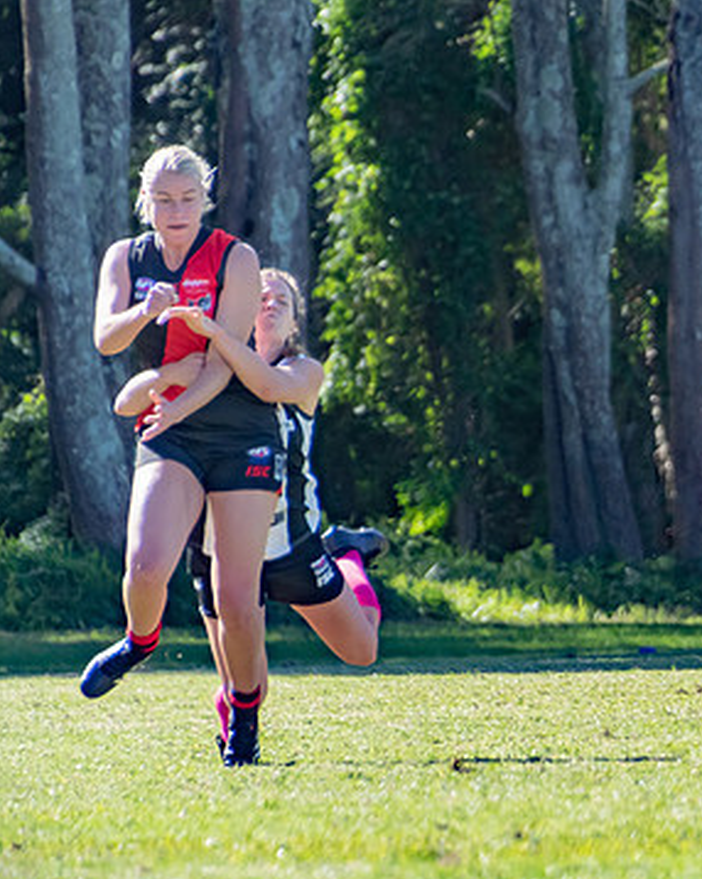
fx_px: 27786
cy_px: 506
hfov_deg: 1.4
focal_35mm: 1069
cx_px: 741
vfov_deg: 1.8
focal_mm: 400
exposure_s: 1/2000
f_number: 6.3
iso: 800
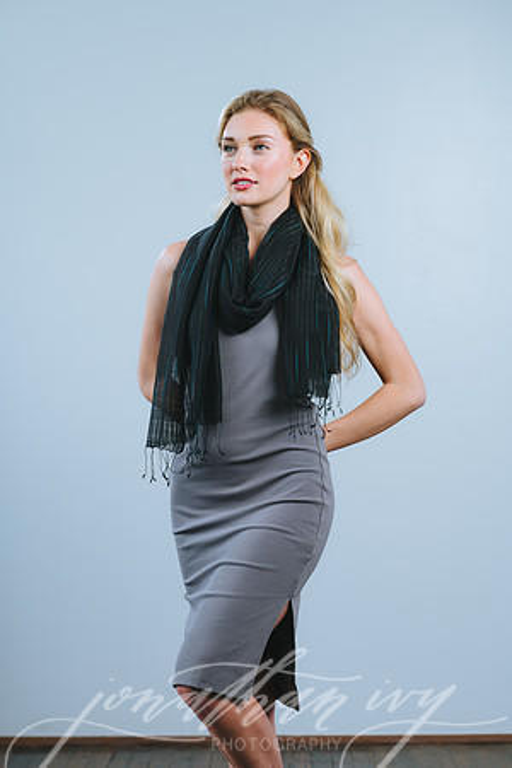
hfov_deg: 16.1
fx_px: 1813
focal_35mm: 85
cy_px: 384
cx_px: 256
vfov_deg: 23.9
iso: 100
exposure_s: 1/200
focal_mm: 85
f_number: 4
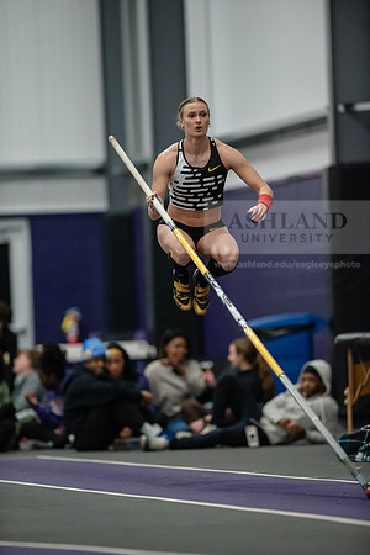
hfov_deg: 4.6
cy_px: 278
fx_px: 4625
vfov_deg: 6.9
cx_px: 185
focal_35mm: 300
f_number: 2.8
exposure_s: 1/500
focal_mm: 300
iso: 4000
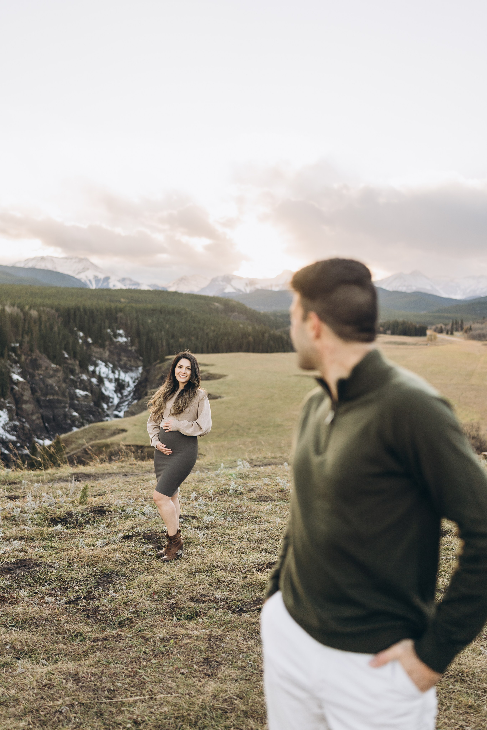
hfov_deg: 37.9
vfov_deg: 54.4
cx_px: 244
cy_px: 365
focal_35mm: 35
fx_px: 710
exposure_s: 1/250
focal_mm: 35
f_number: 1.8
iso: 100
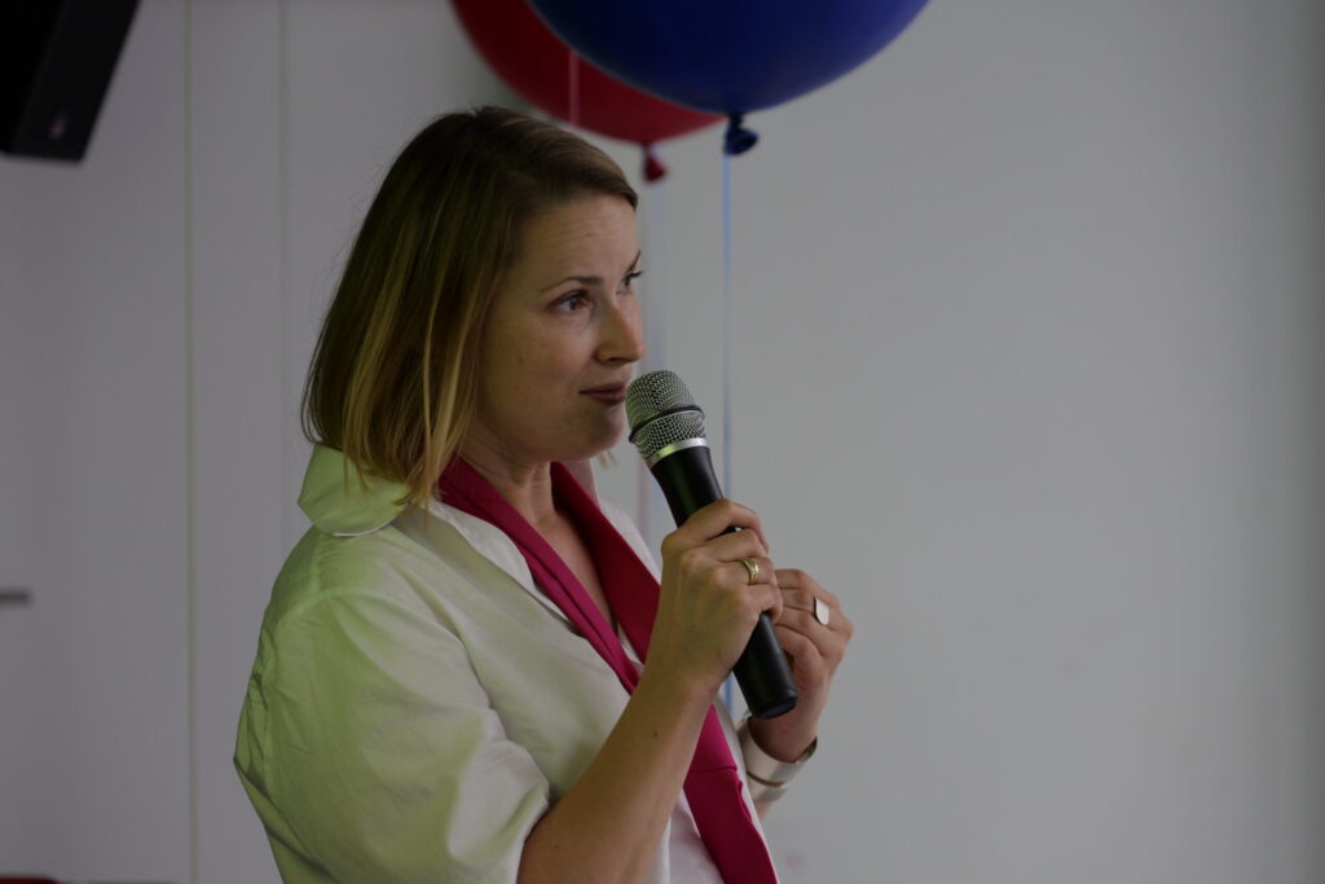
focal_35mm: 105
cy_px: 442
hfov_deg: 19.5
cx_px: 662
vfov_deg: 13.0
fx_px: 3865
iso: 800
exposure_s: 1/50
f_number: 4
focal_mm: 105
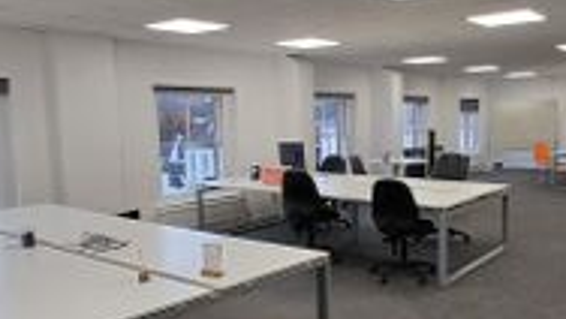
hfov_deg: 53.9
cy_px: 202
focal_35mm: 37
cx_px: 310
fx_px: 556
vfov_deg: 31.9
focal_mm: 1.64
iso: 100
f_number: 2.2
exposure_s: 1/50
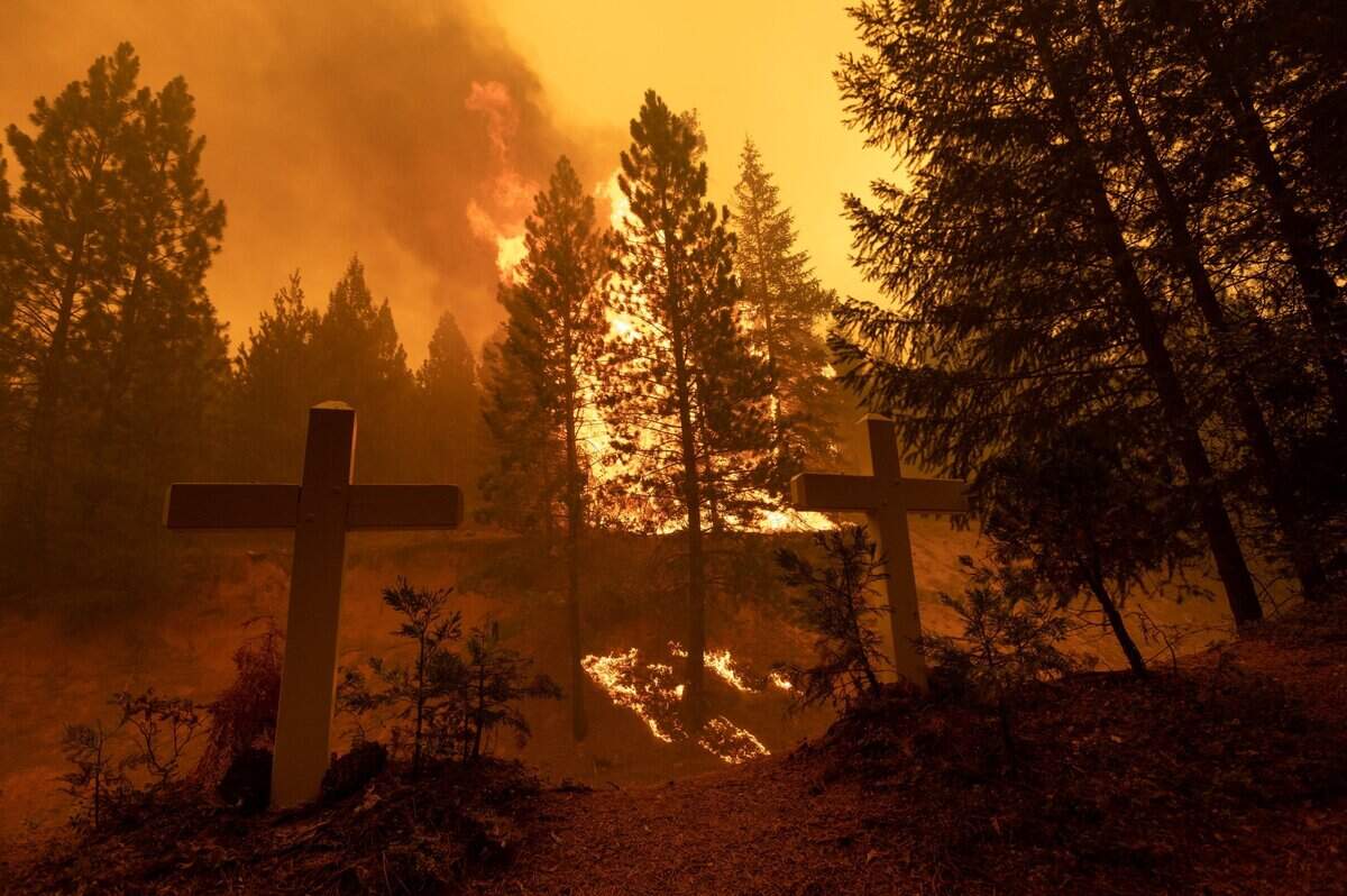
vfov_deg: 64.5
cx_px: 674
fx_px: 710
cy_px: 448
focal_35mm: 19
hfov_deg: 87.0
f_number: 7.1
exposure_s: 1/200
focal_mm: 19
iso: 1600
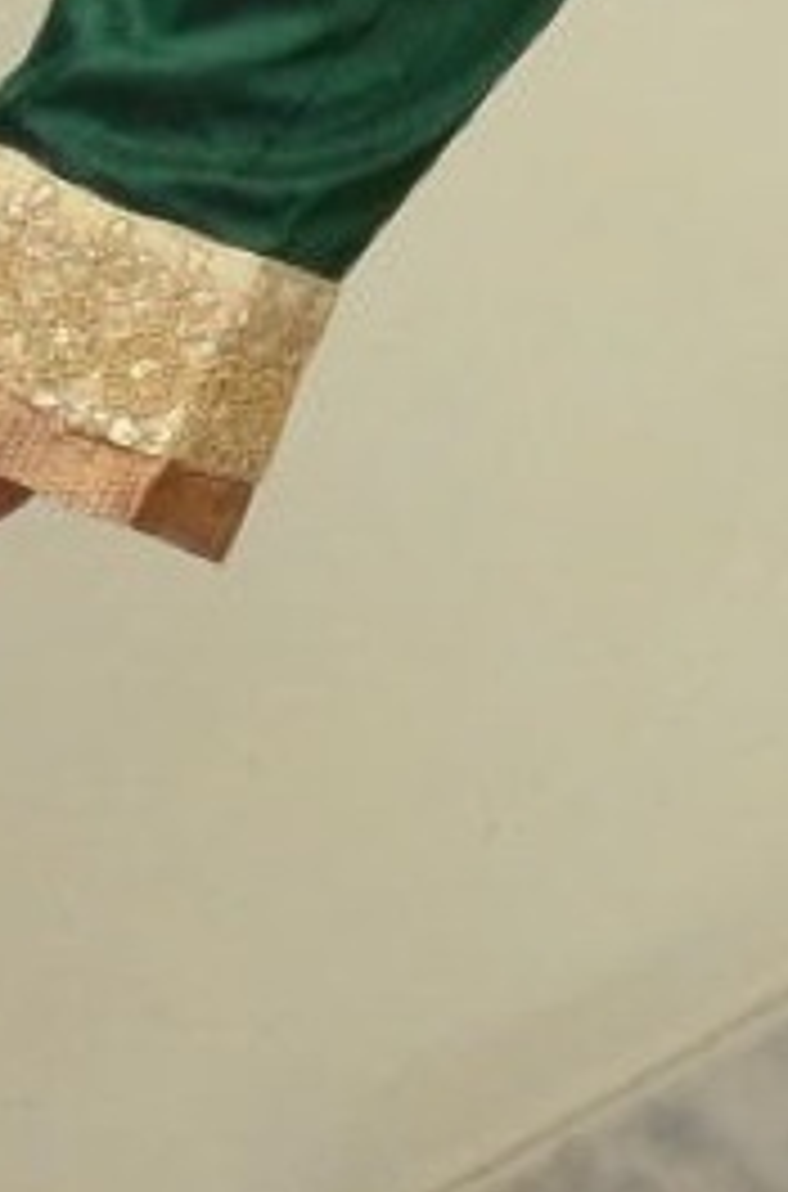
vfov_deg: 7.7
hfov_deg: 5.0
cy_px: 848
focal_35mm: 267
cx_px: -725
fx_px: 8824
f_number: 6.3
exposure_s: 1/125
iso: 1600
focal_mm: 26
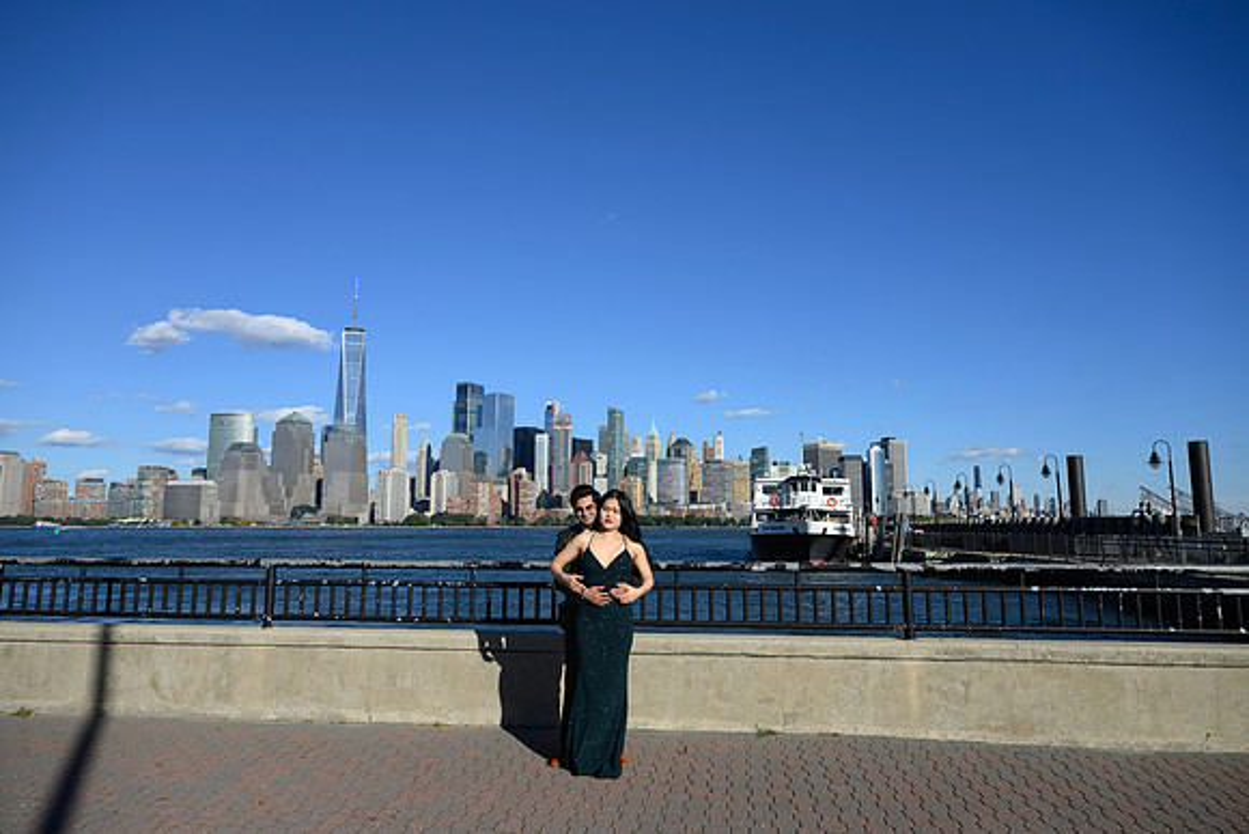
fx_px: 833
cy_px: 417
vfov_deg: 53.2
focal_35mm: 24
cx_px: 624
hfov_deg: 73.7
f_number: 5.6
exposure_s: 1/500
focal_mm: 24
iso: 64
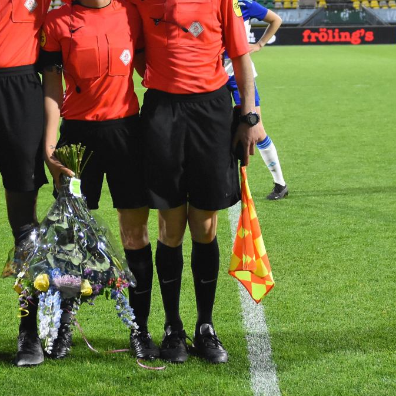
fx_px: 1271
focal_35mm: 98
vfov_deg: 17.6
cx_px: 68
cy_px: 85
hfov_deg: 17.5
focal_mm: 27
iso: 2500
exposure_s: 1/320
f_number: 2.8
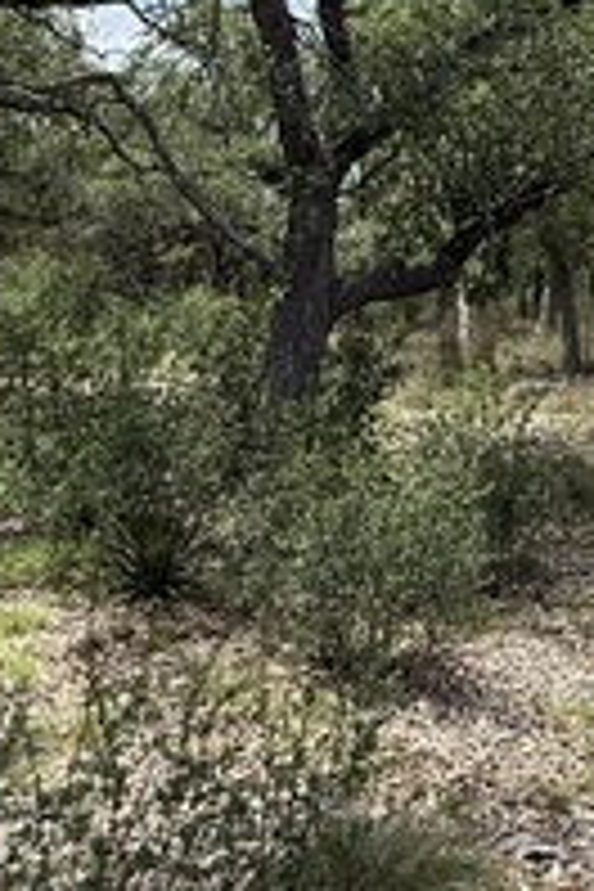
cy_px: 189
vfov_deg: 40.3
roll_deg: +1.7
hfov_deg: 27.2
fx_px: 1163
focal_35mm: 47
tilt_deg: +4.3
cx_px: 580
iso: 64
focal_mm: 2.22
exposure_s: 1/1312
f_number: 2.2
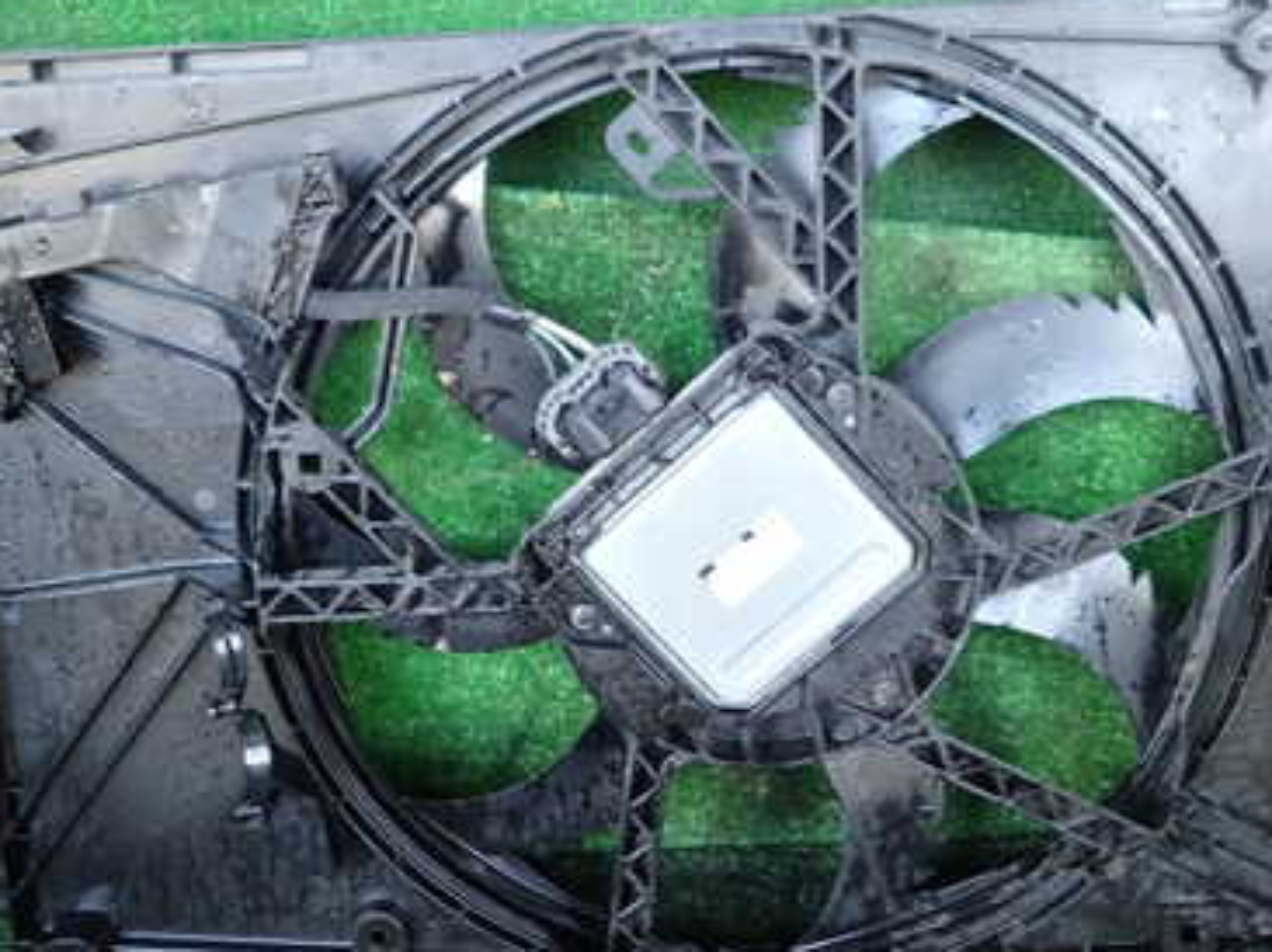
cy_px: 379
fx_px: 1506
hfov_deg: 45.8
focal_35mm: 41
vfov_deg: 35.0
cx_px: 678
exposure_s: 1/40
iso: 200
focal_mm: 4.5
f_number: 2
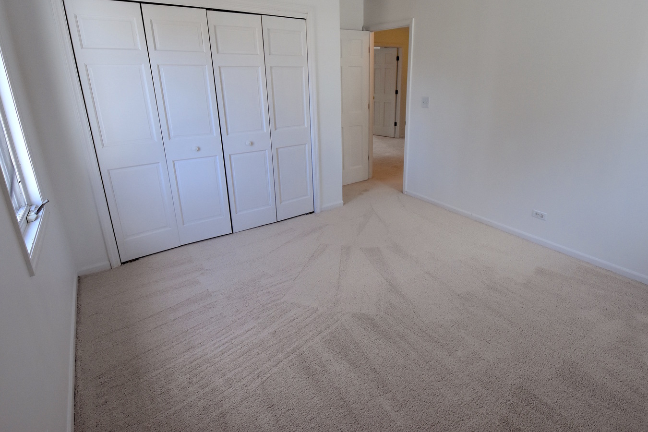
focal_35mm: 18
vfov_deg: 66.8
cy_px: 175
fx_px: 324
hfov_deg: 89.8
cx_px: 354
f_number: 5.6
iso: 800
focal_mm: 10
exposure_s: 1/125
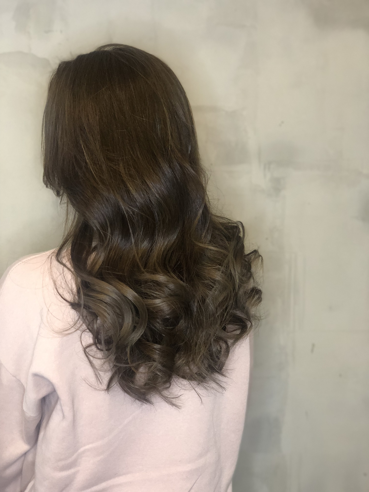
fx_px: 739
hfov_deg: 28.0
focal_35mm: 52
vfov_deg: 36.8
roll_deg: -0.6
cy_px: 246
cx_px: 184
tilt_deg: -3.5
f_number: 2.4
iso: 125
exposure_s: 1/25
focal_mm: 6
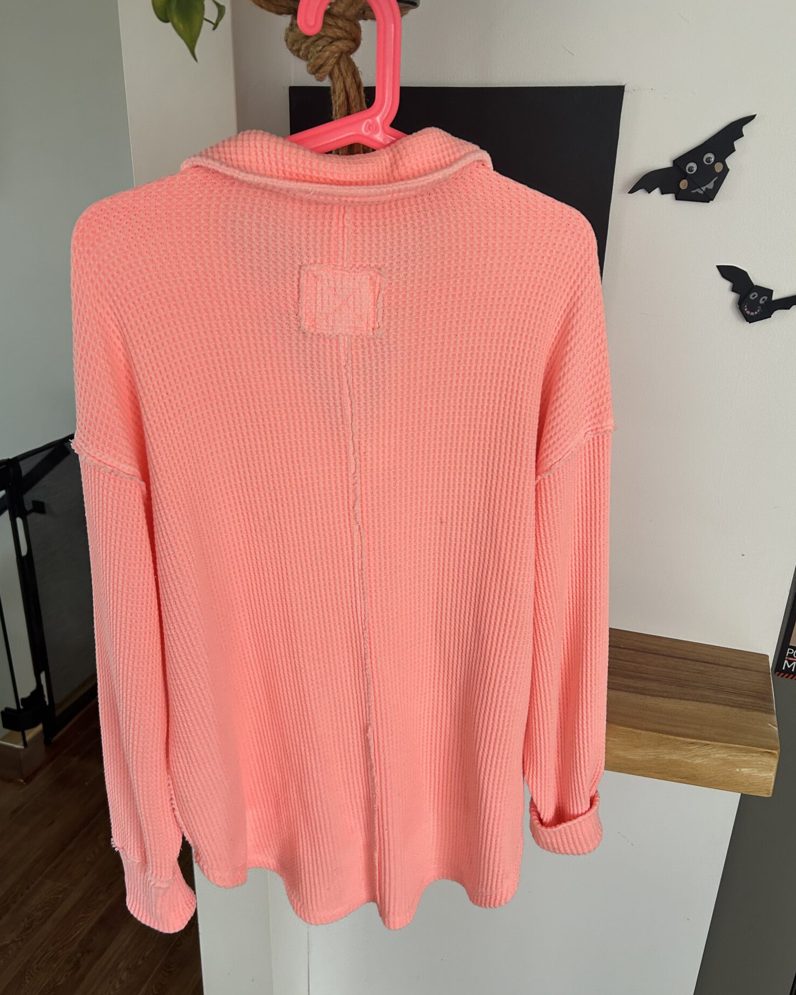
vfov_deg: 62.1
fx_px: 824
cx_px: 396
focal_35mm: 28
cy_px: 531
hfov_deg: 51.5
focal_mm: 5.7
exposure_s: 1/120
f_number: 1.5
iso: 125
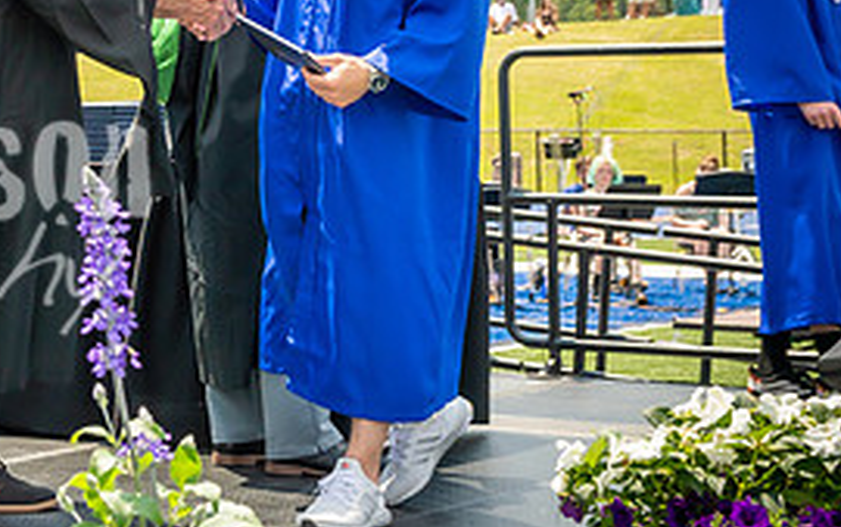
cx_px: -44
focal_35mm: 118
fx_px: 2706
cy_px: 47
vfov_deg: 11.0
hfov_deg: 17.2
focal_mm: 36
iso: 200
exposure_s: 1/800
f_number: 7.1
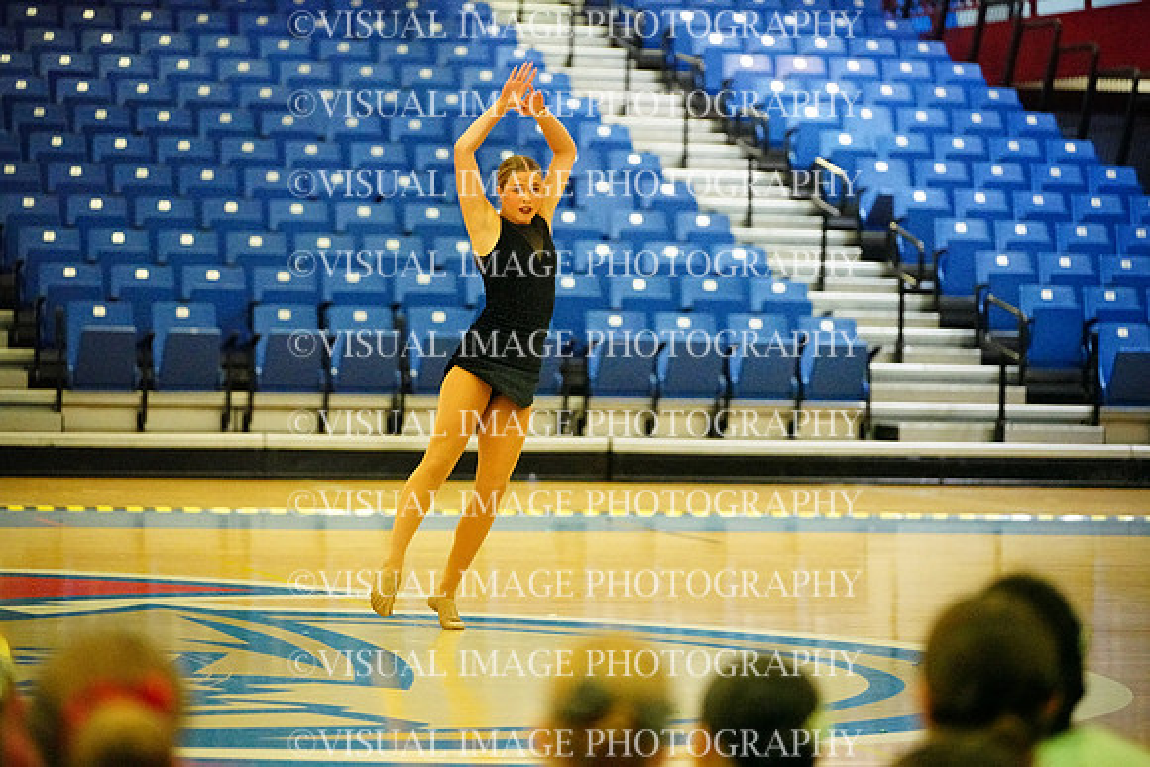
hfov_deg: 15.9
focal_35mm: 129
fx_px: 4122
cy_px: 384
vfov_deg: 10.6
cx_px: 575
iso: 25600
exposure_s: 1/1600
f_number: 2.8
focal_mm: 129
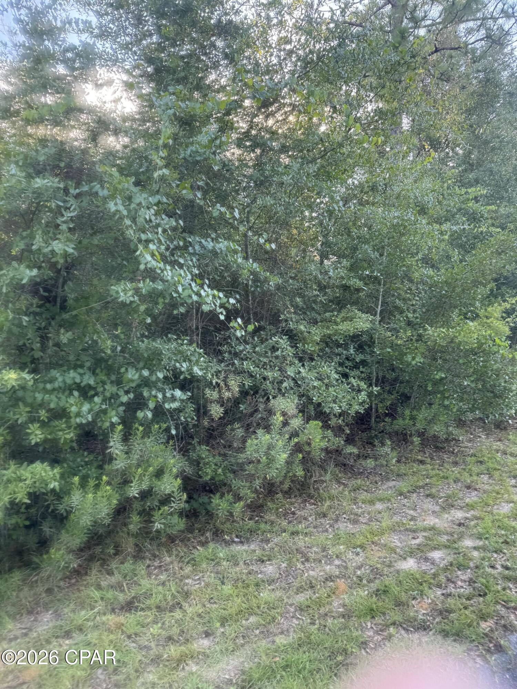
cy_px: 344
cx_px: 258
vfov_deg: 71.6
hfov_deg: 56.8
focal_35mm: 24
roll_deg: -2.2
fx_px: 478
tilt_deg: -3.1
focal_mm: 6.76
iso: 80
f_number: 1.78
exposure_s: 1/169
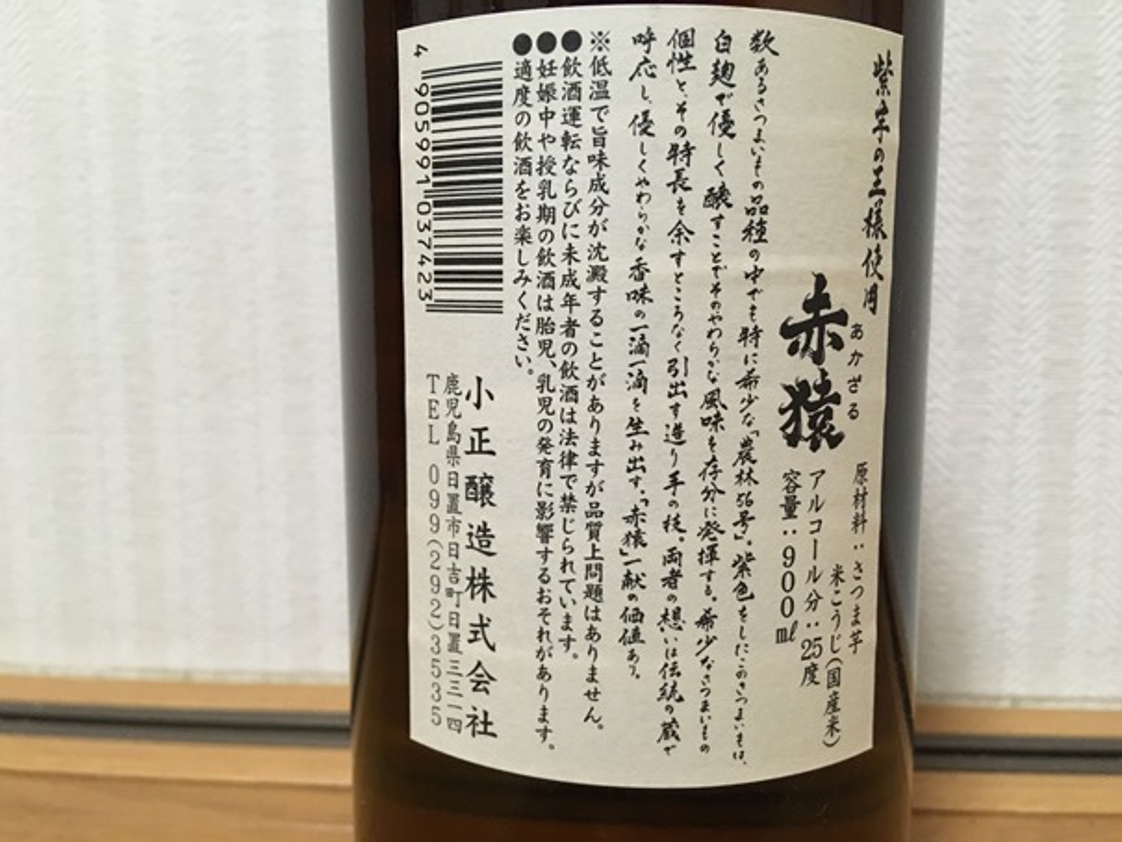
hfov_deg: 61.6
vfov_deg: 48.2
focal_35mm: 29
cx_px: 561
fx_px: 940
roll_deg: -0.8
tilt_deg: -8.9
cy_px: 421
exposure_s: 1/30
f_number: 2.2
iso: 200
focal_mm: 4.15
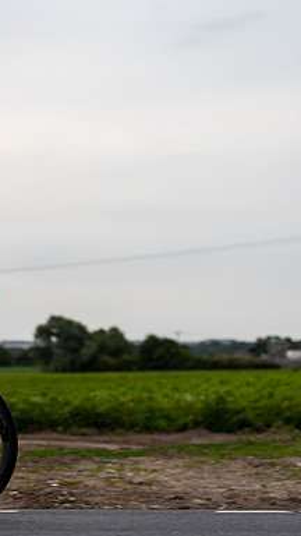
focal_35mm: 121
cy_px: 294
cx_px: -60
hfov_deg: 9.9
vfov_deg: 17.7
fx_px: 1717
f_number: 3.2
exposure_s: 1/800
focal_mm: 70
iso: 1000
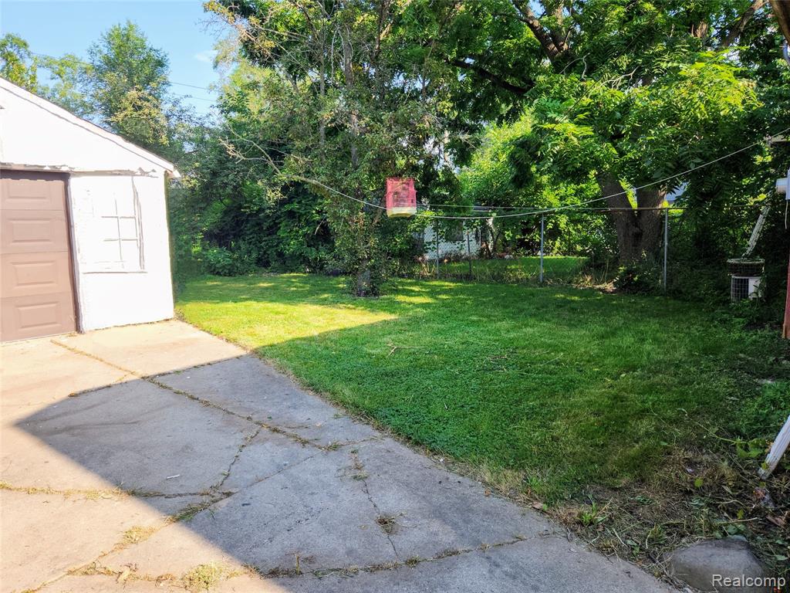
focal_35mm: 23
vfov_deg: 58.9
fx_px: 525
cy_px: 296
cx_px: 395
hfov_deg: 73.9
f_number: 1.8
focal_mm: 5.4
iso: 20
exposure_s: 1/447
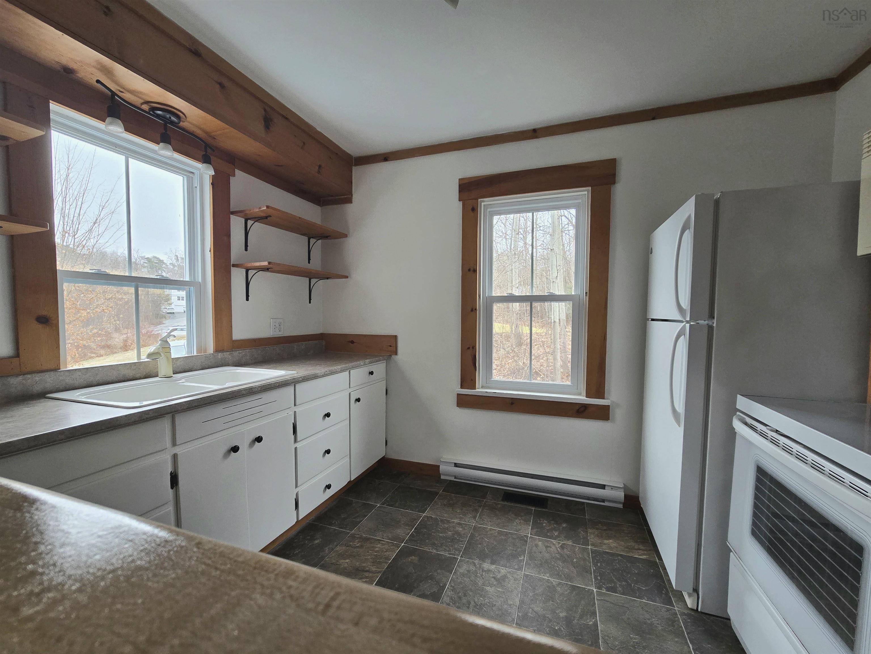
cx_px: 436
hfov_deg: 106.2
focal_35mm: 13
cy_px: 327
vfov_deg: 89.9
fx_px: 327
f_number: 2.2
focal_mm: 2.2
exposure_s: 1/60.2
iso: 160
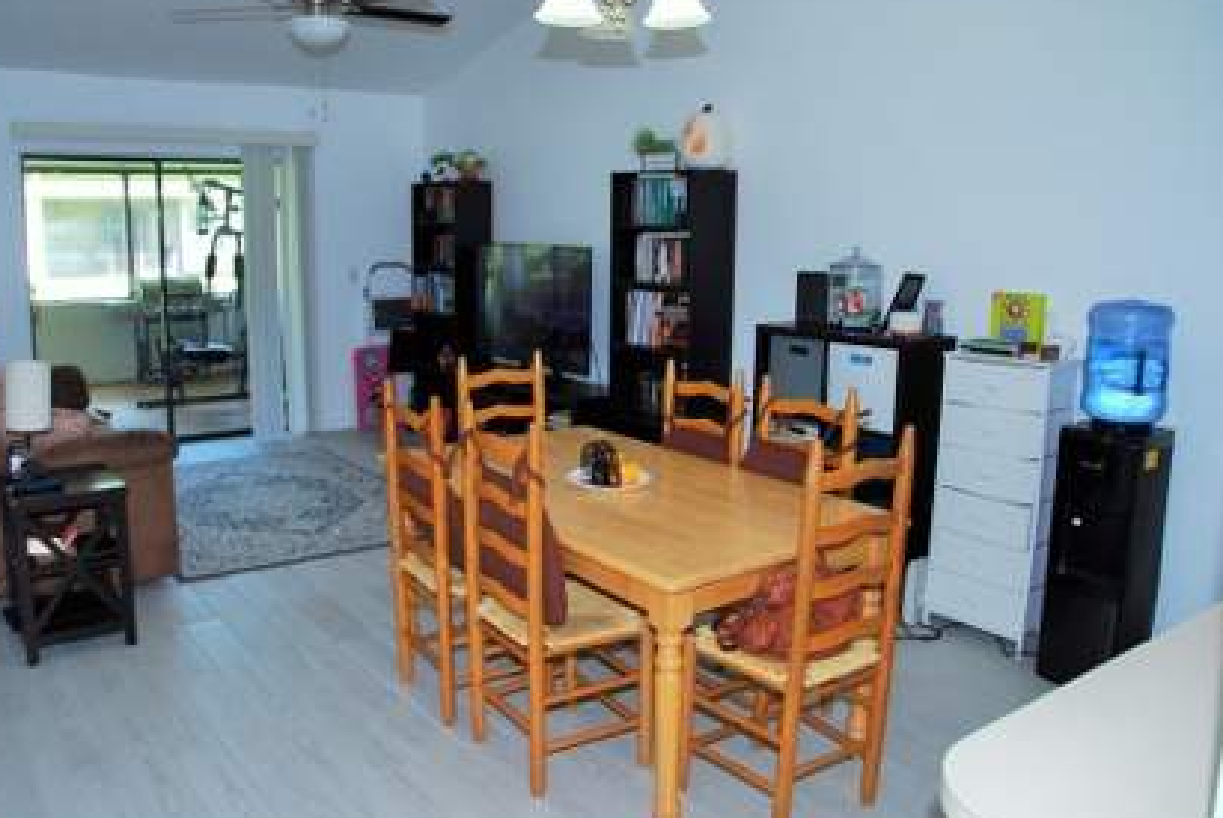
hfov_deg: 65.1
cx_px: 530
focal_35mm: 28
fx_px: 952
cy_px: 385
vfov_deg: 46.5
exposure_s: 1/60
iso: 200
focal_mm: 16
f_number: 4
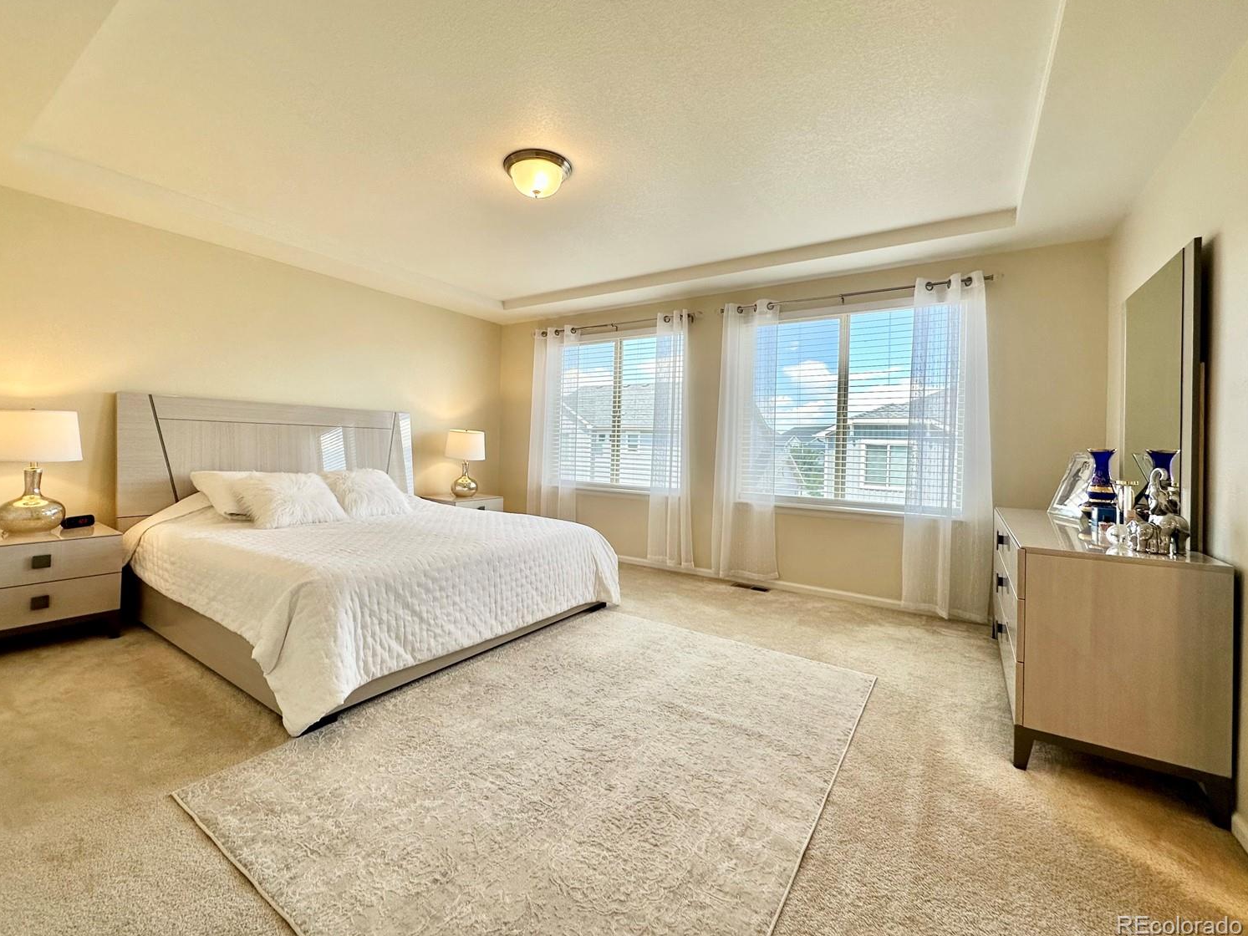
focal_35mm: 15
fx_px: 541
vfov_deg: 81.7
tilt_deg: -0.4
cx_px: 583
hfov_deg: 98.0
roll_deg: -1.4
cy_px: 441
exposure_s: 1/186
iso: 40
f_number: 2.2
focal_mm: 2.22
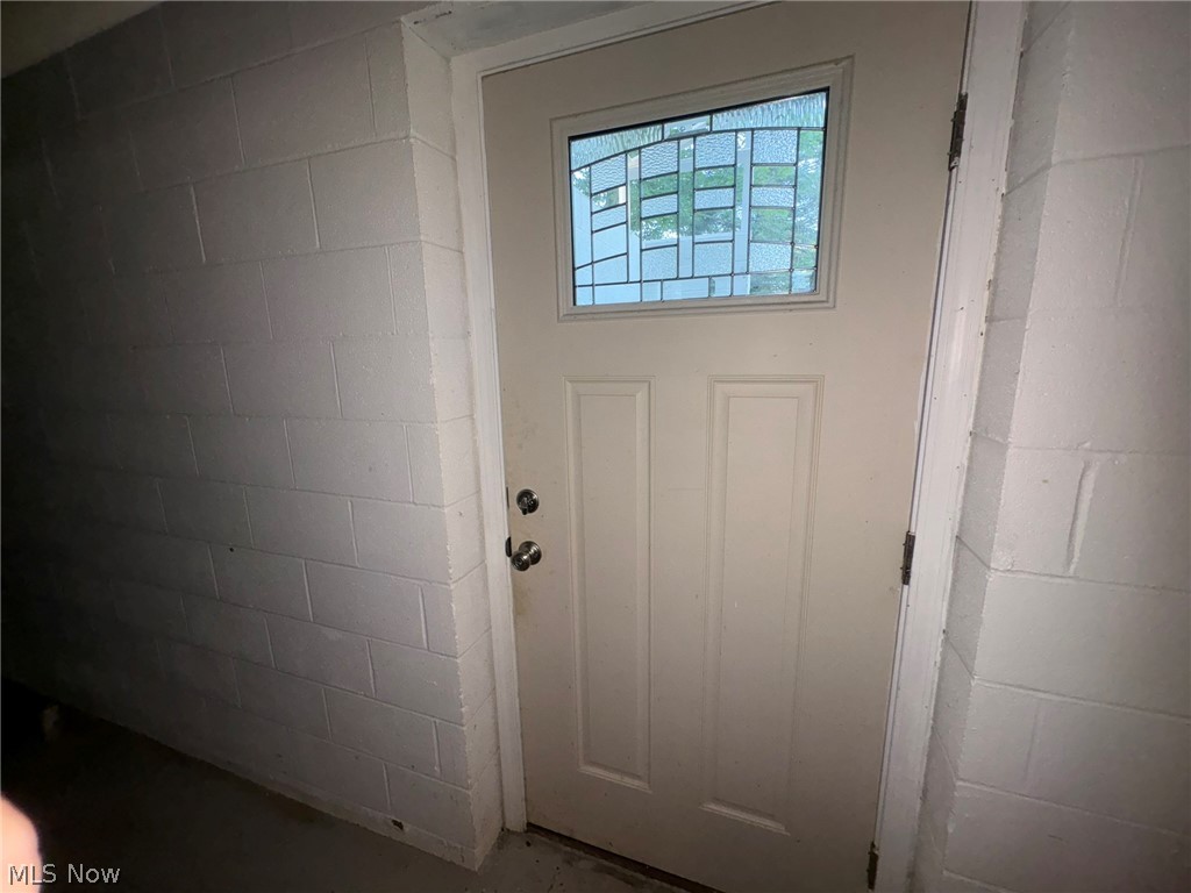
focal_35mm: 14
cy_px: 446
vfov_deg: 85.7
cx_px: 596
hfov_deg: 102.1
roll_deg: +1.8
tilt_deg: -12.4
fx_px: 482
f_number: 2.2
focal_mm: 2.22
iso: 80
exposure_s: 1/60
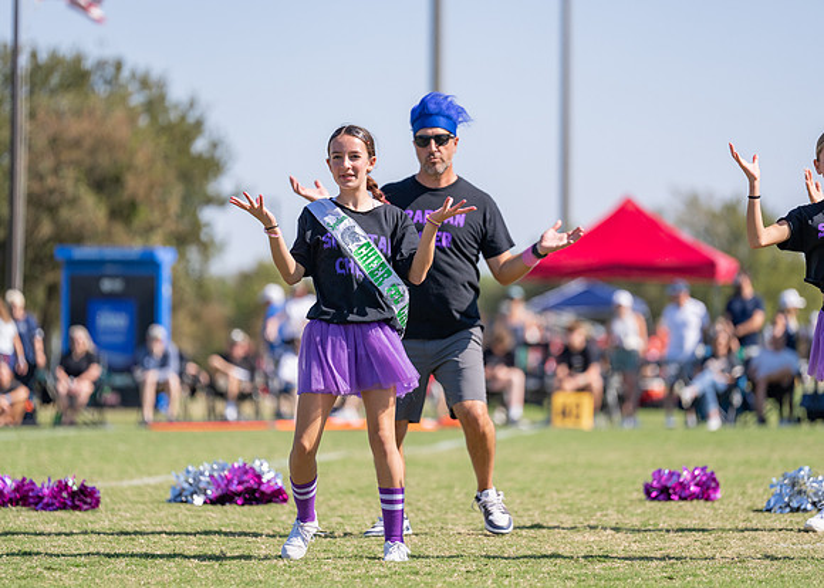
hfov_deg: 10.6
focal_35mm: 191
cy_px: 294
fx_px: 4462
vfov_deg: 7.5
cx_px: 412
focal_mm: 182
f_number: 2.8
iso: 320
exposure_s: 1/6400
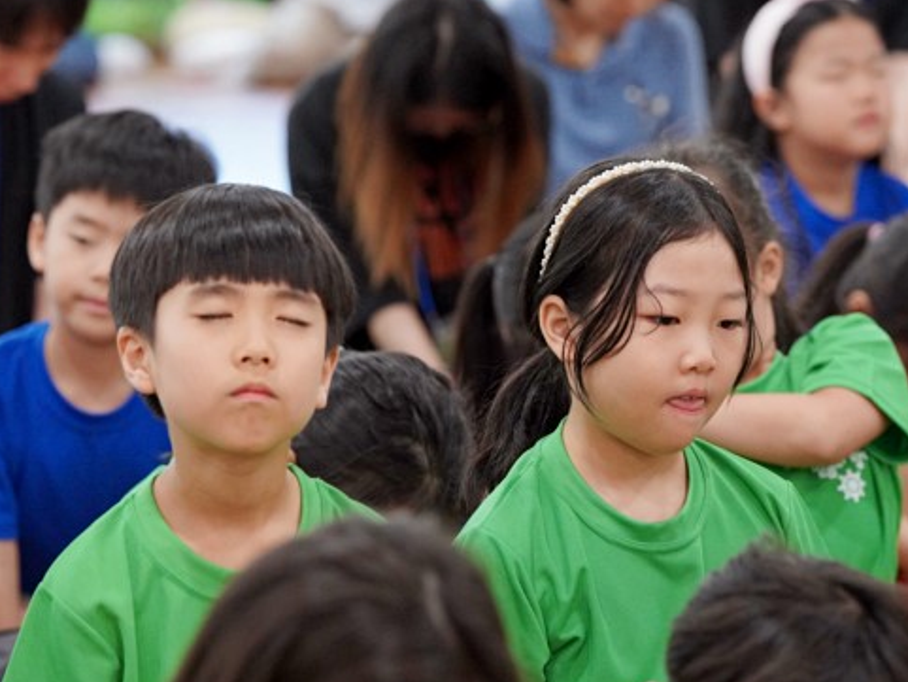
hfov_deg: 8.8
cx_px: 440
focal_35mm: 225
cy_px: 365
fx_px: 5903
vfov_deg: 6.6
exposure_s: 1/160
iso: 3200
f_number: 4
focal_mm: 125
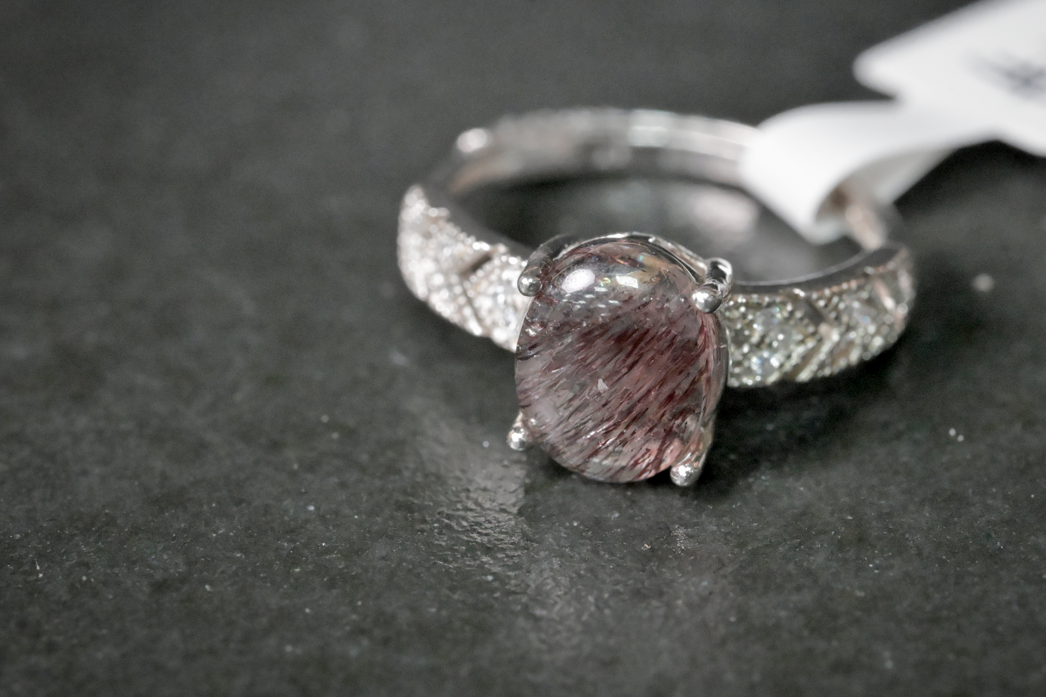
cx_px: 584
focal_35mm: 125
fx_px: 3632
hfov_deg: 16.4
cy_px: 325
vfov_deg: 11.0
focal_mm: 105
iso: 11400
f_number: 16
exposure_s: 1/125
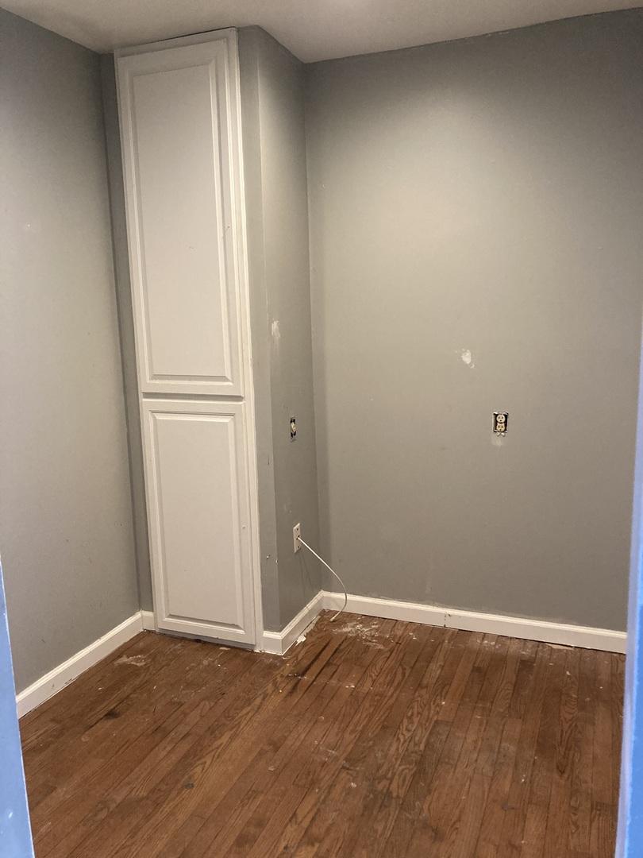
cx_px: 322
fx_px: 693
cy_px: 429
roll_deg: +1.9
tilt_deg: -8.3
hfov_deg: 49.7
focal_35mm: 28
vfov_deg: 63.4
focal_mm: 3.99
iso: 250
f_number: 1.8
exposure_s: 1/40
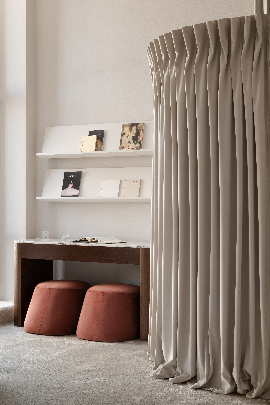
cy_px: 202
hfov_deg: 26.0
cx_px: 135
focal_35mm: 52
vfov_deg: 38.2
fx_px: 586
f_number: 13
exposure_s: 1/15
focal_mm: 52
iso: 250
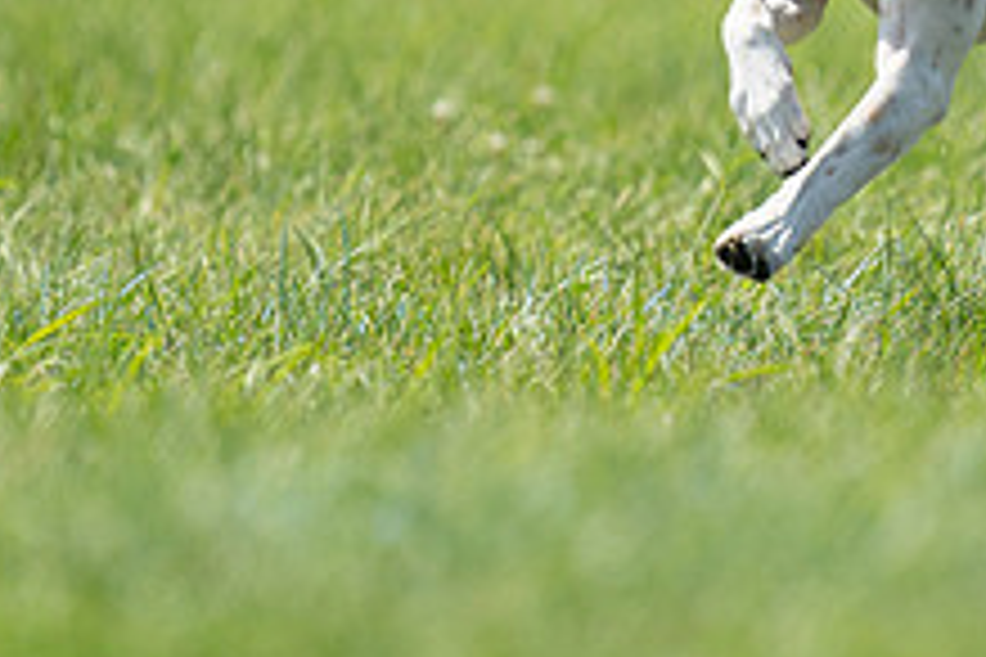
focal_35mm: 1588
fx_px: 43490
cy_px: -142
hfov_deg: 1.3
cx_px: 842
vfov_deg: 0.9
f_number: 6.3
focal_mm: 600
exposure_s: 1/4000
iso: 1250
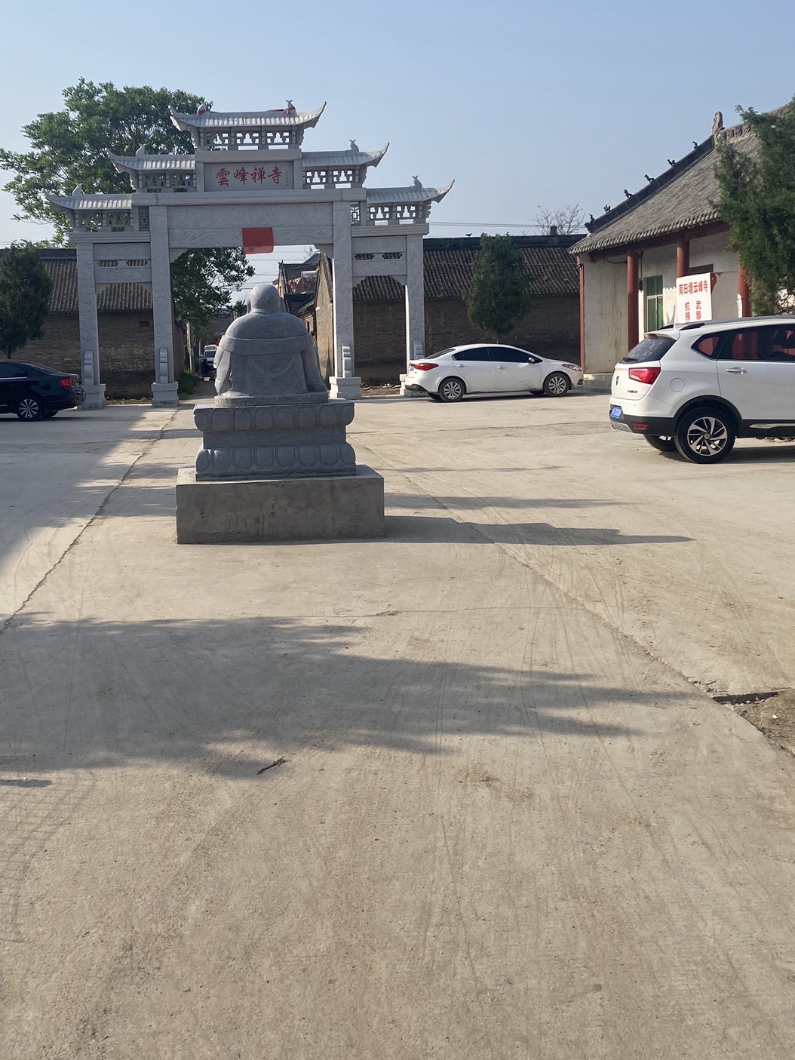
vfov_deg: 49.9
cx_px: 270
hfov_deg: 38.3
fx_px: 1133
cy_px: 441
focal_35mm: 37
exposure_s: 1/3731
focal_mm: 4.25
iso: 32
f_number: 1.8
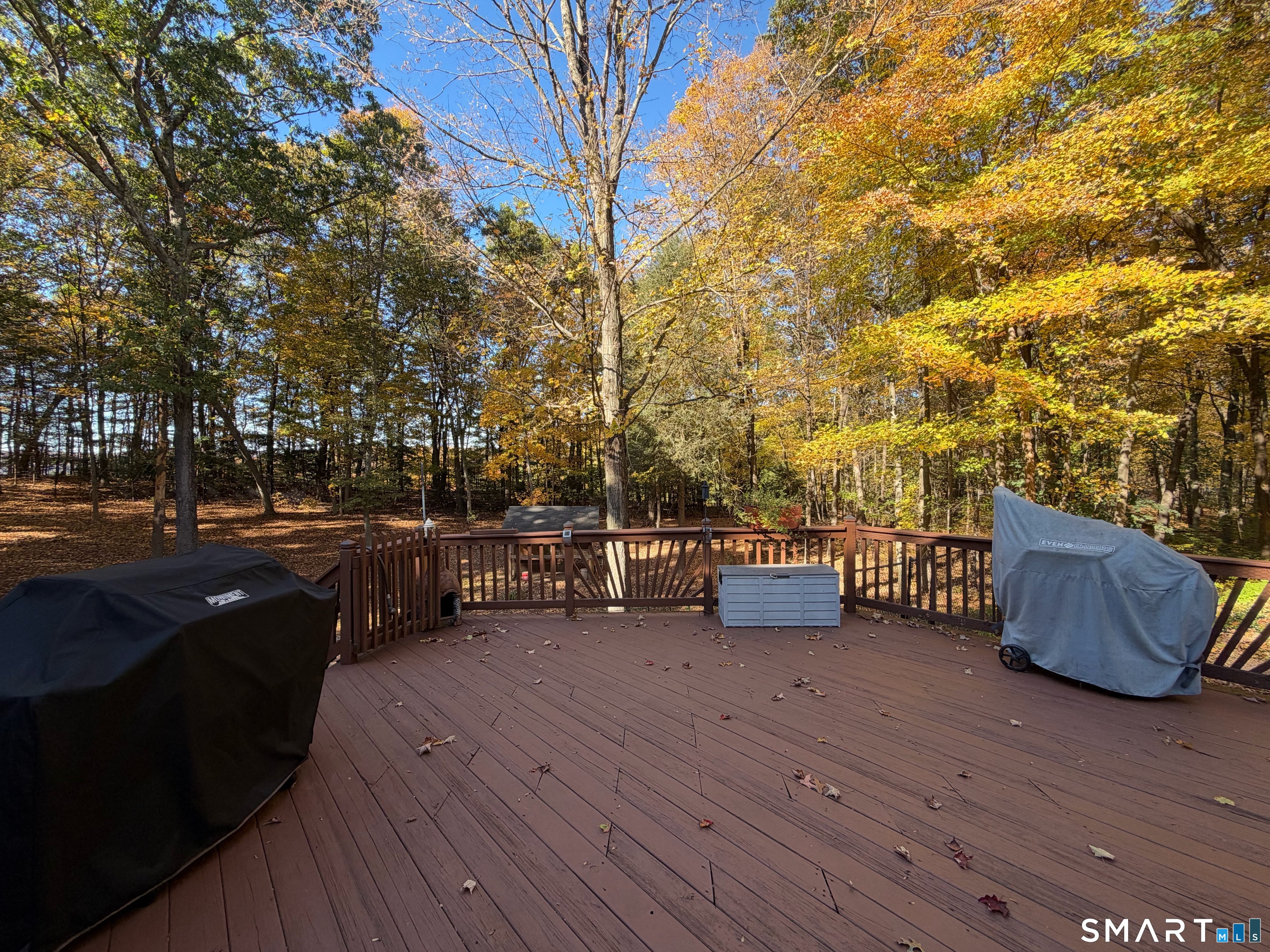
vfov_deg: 85.7
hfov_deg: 102.1
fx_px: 514
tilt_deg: -1.7
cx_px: 635
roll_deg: +0.5
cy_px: 476
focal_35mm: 14
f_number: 2.2
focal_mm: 2.22
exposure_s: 1/172
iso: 40
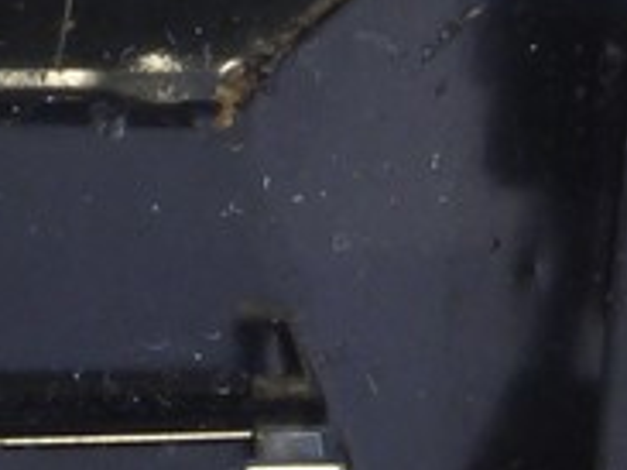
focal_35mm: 355
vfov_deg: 4.2
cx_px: 325
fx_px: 6426
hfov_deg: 5.6
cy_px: -250
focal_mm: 27
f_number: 11
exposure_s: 1/8
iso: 400
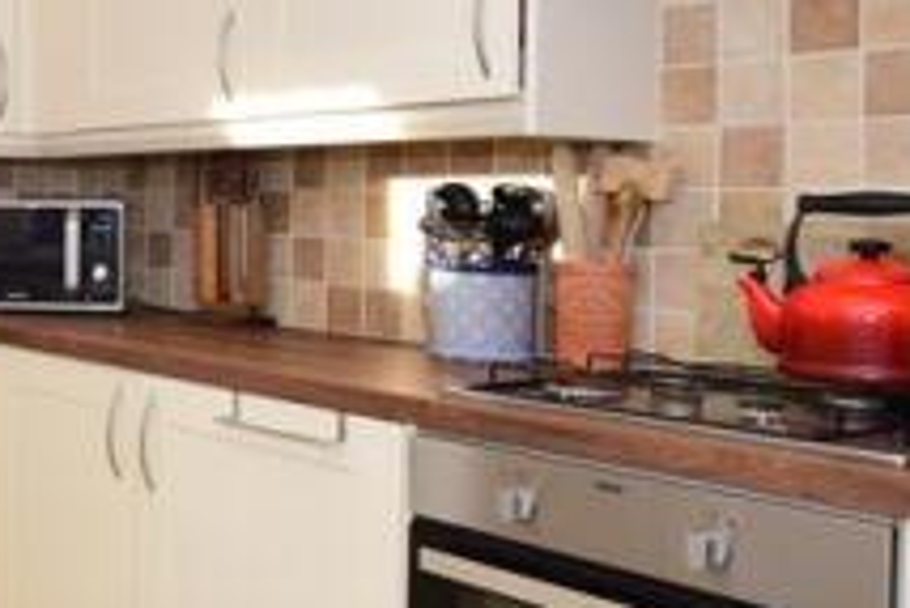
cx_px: -94
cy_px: 215
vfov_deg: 29.1
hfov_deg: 36.2
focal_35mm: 46
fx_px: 1164
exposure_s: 1/60
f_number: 7.1
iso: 400
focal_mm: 10
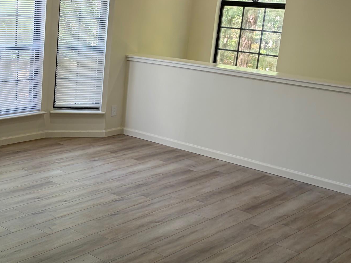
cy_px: 123
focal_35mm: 56
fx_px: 568
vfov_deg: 26.1
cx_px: 46
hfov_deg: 32.9
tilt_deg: -12.4
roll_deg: -3.4
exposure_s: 1/120
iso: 64
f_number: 1.6
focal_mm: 5.96
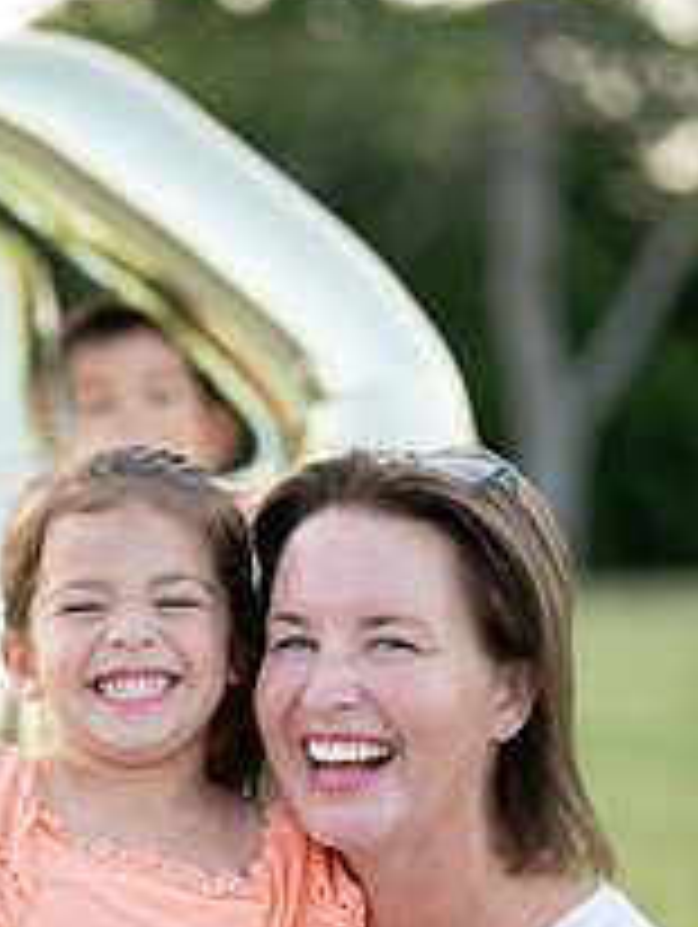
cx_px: 189
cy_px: 765
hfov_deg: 14.1
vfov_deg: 18.5
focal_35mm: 105
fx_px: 2817
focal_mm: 50
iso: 250
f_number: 1.2
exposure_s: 1/1000
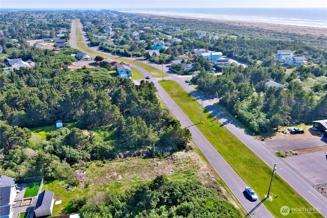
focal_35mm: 29
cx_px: 164
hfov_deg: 63.7
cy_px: 109
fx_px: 263
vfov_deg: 45.0
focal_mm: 10.57
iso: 100
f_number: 2.8
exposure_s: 1/532
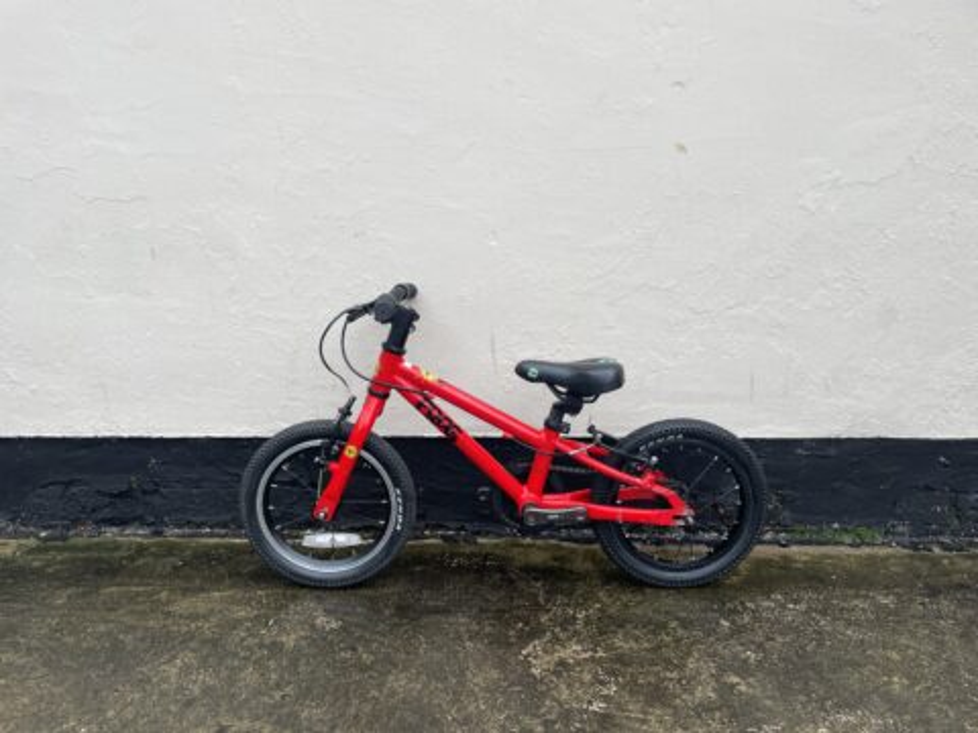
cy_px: 366
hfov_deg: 67.3
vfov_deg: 53.1
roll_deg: +0.4
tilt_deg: -12.9
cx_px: 489
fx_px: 735
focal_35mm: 26
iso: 40
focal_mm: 4.2
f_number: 1.6
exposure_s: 1/121
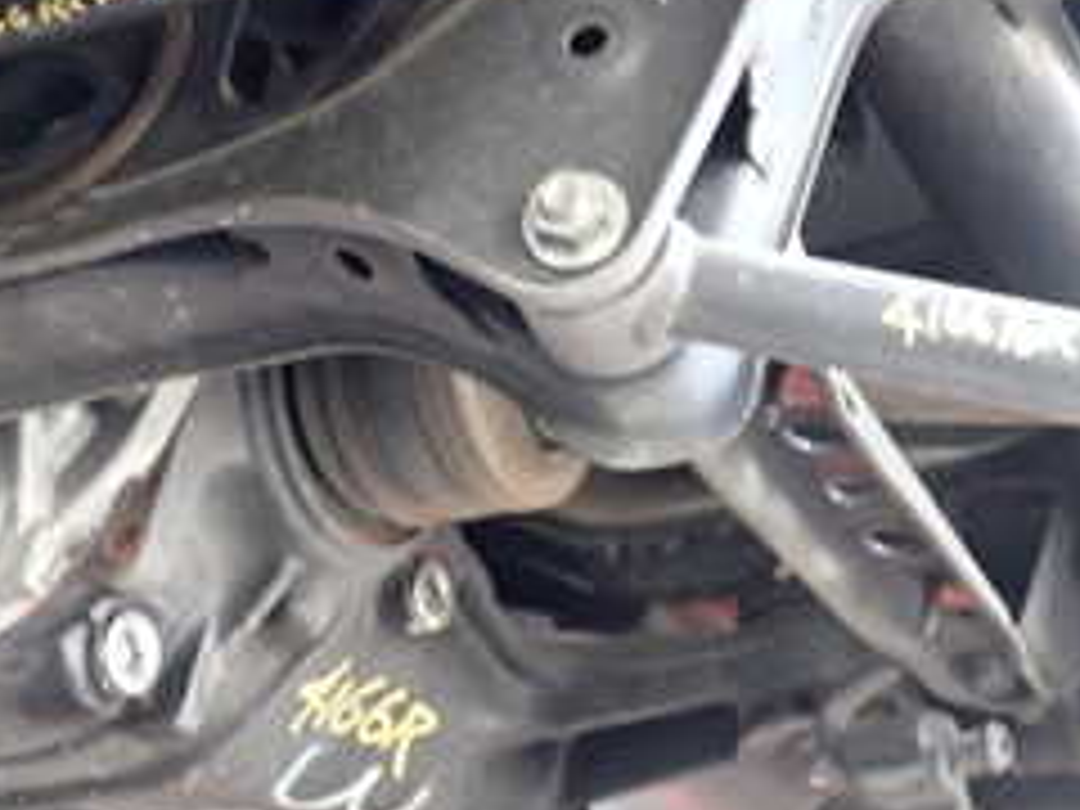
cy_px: 81
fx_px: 2340
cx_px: 1008
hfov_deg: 25.1
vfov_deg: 19.3
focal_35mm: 75
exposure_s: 1/30
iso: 320
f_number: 2.3
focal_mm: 5.4
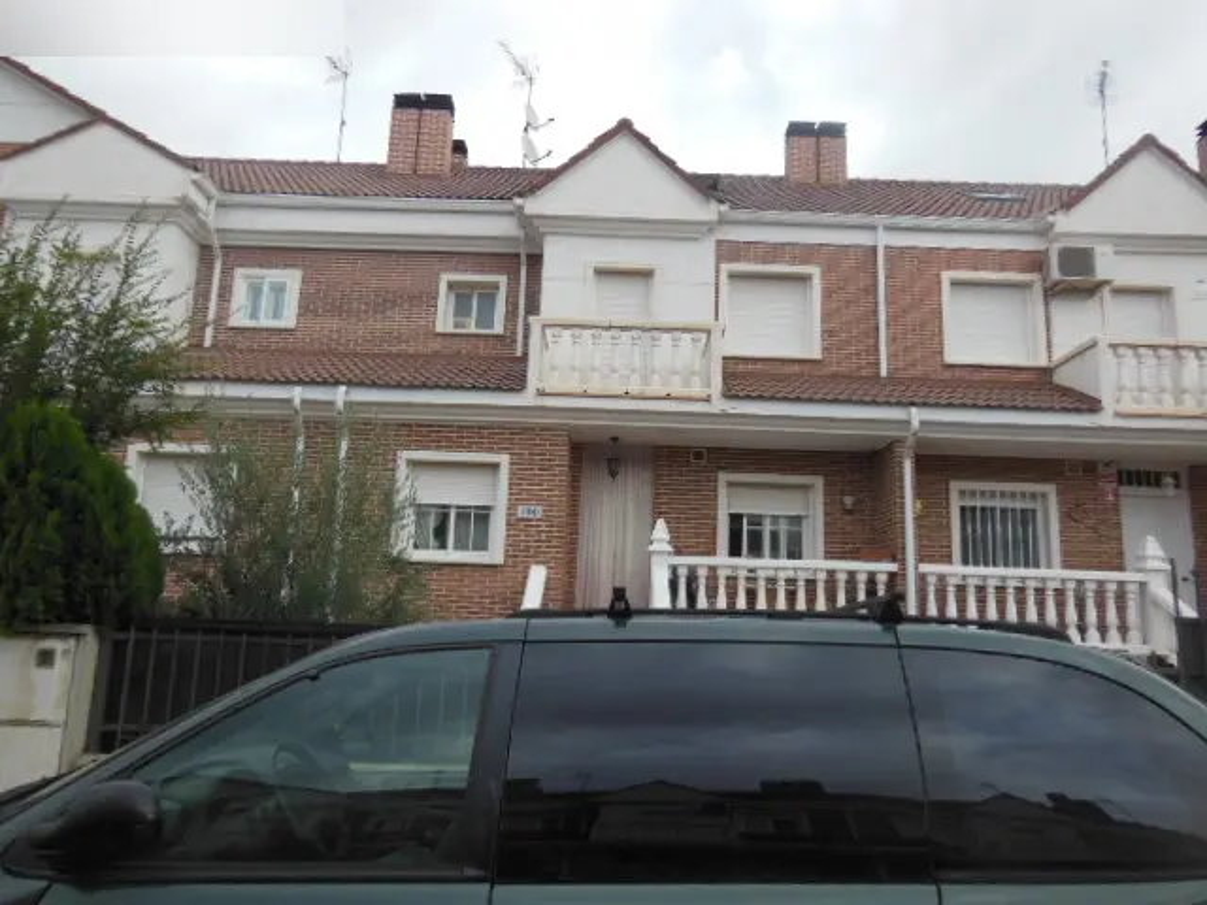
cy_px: 452
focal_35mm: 25
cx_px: 604
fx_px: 872
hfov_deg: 69.4
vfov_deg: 54.9
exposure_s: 1/320
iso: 125
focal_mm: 4.5
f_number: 3.5
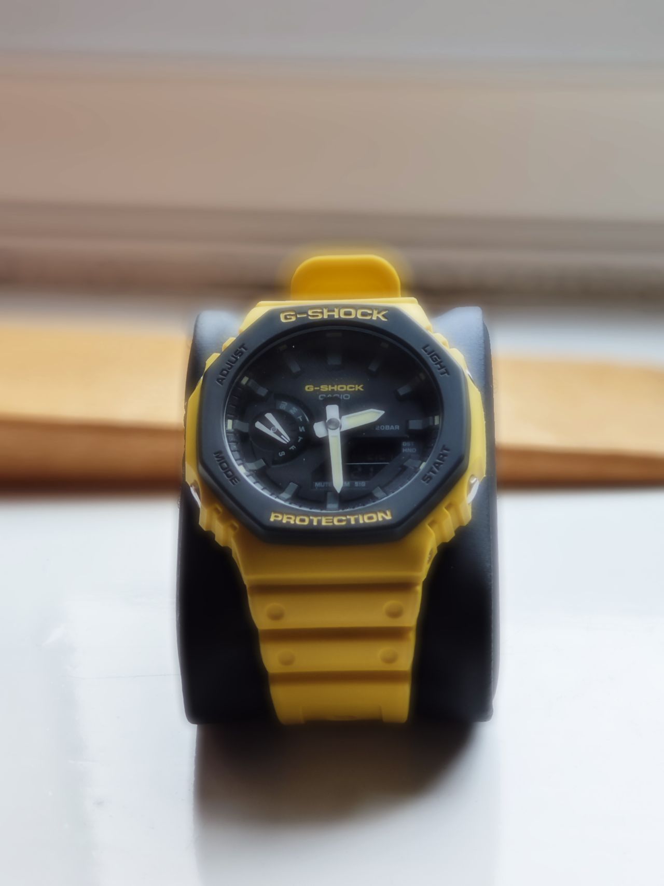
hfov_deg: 16.4
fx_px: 2302
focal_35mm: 90
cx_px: 332
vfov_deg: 21.8
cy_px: 443
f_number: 2.2
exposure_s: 1/100
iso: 80
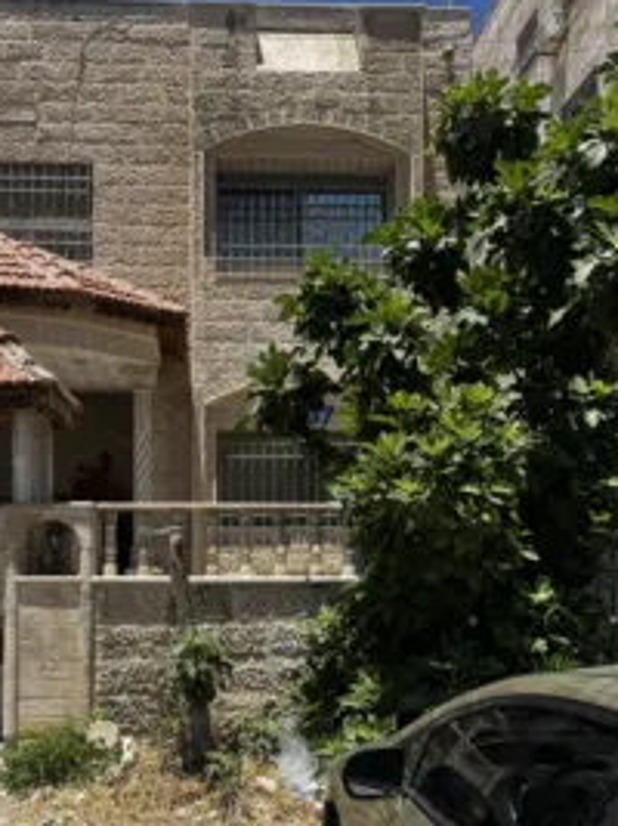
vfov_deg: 50.7
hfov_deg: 39.5
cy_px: 529
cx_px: 250
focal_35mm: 36
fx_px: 858
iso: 80
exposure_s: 1/4310
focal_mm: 6.76
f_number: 1.78
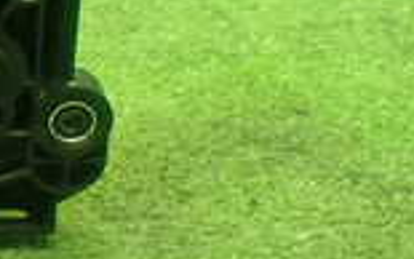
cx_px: -313
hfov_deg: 14.9
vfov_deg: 10.6
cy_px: 77
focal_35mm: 123
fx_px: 1388
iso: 800
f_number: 2.3
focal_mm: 5.4
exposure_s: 1/80
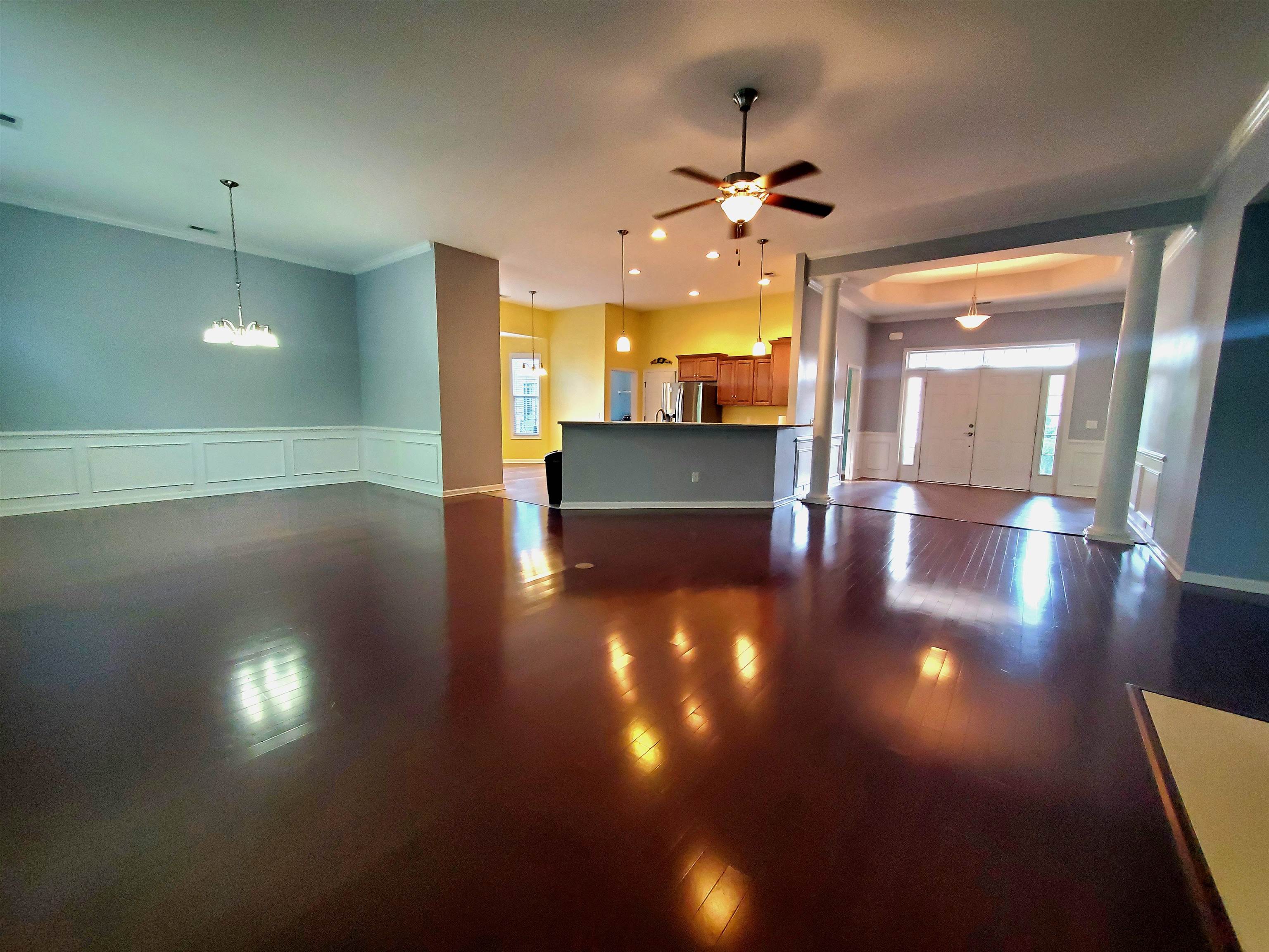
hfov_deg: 106.2
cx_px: 634
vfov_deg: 89.9
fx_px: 477
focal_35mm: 13
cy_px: 476
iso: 500
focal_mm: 1.8
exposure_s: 1/40
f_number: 2.2
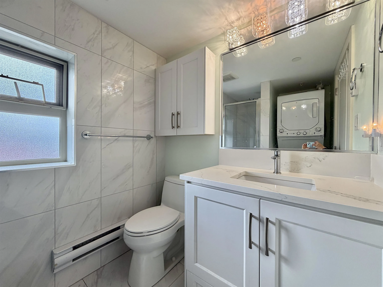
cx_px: 192
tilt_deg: +0.8
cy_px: 144
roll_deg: -0.5
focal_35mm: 14
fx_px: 155
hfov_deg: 102.1
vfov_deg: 85.7
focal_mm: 2.22
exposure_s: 1/120
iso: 100
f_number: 2.2
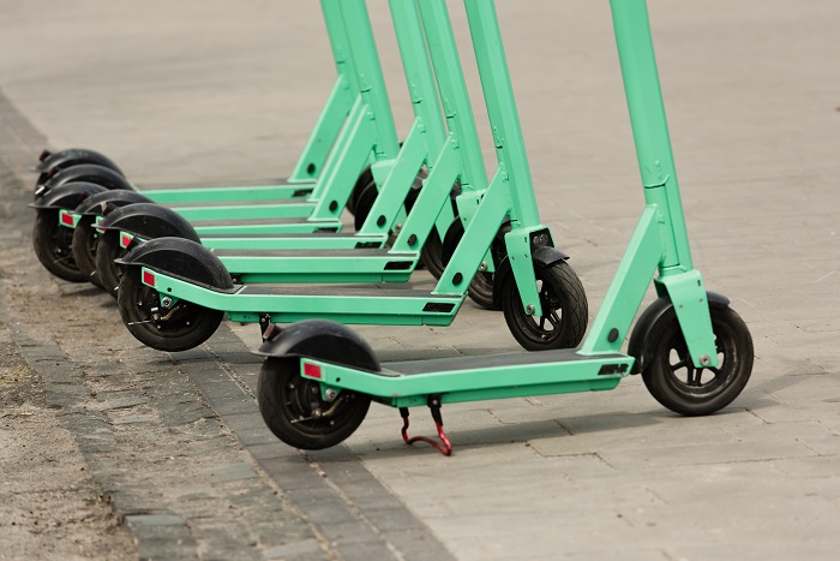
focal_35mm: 190
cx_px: 420
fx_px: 4434
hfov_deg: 10.8
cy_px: 280
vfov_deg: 7.2
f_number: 5
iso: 100
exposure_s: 1/500
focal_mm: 190
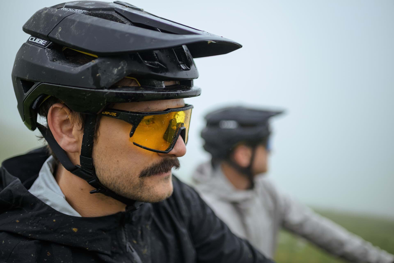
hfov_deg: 54.4
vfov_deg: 37.9
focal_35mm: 35
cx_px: 197
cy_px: 132
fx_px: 383
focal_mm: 35
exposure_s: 1/640
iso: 100
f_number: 1.8
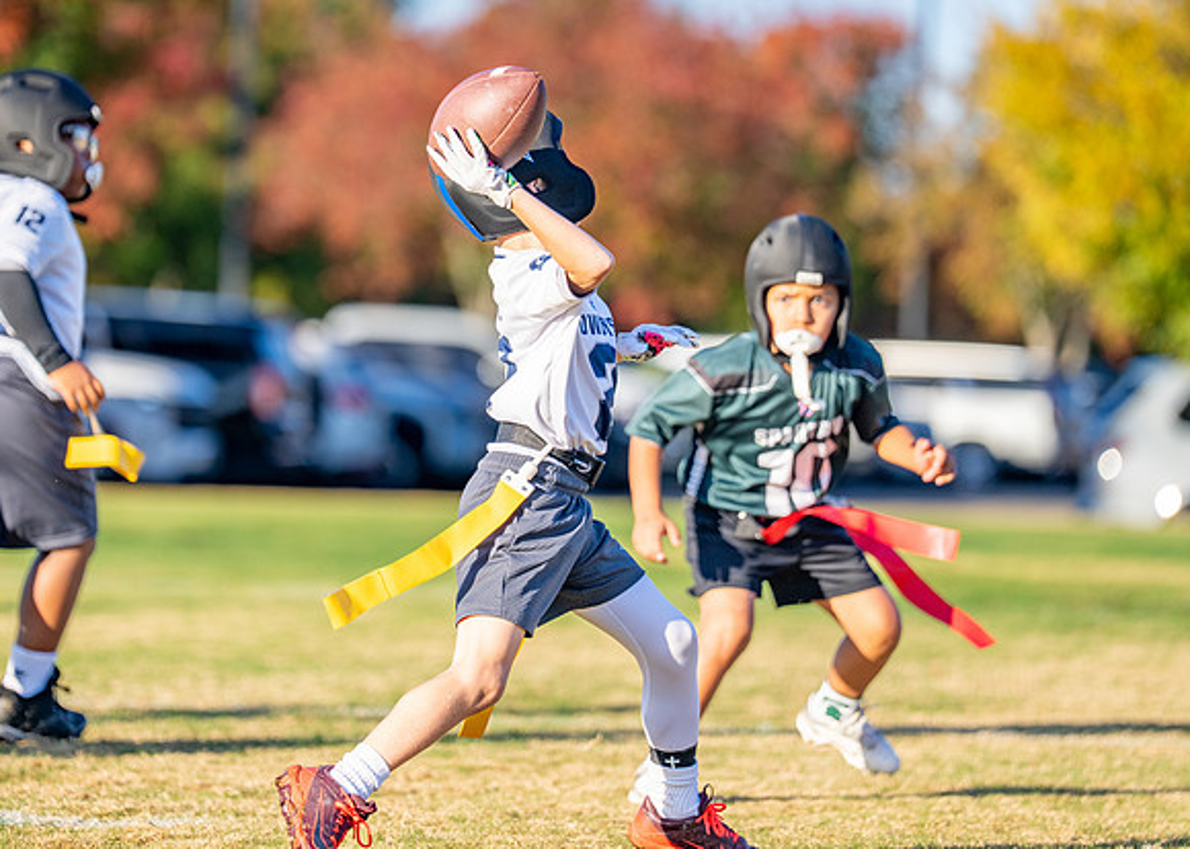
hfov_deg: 8.3
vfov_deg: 5.9
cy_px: 295
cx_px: 466
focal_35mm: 243
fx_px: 8218
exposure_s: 1/2500
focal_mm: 176
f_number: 2.8
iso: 200
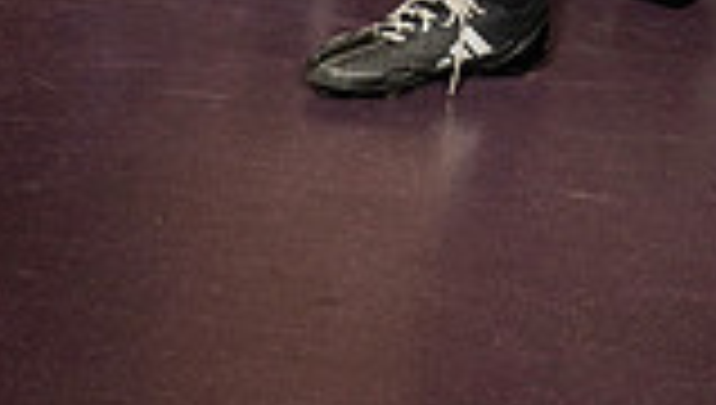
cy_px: -580
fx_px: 2814
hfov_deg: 14.5
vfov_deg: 7.6
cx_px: 513
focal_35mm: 148
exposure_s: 1/250
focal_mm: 50
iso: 800
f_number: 7.1
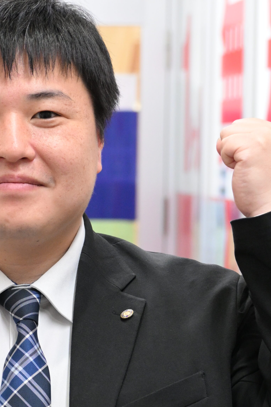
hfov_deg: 6.6
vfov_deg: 10.0
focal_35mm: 206
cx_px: 18
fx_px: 2329
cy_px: 326
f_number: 4.5
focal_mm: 57
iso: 2200
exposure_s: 1/125
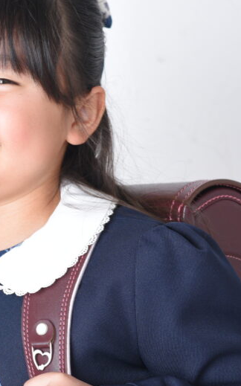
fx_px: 1799
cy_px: 168
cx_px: -66
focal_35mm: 171
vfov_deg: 12.2
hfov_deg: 7.6
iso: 640
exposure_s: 1/160
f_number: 5
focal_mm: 85
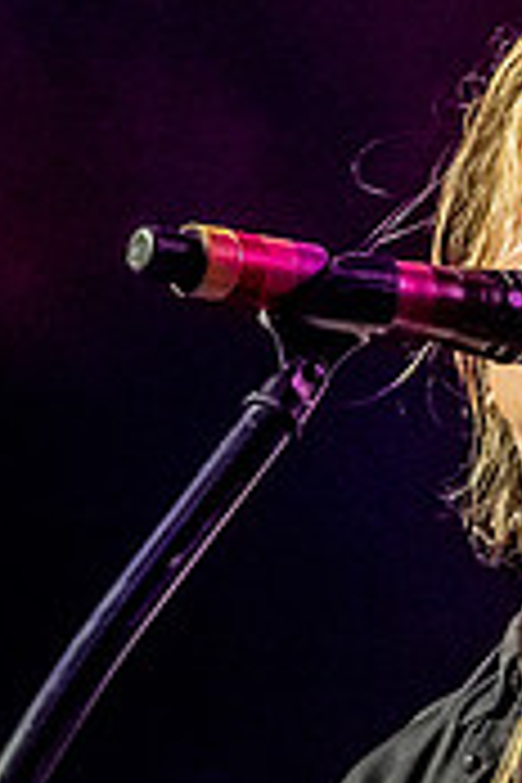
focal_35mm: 230
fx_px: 5002
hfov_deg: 6.0
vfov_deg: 8.9
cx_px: 426
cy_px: 819
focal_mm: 32
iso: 1600
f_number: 3.5
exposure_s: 1/250
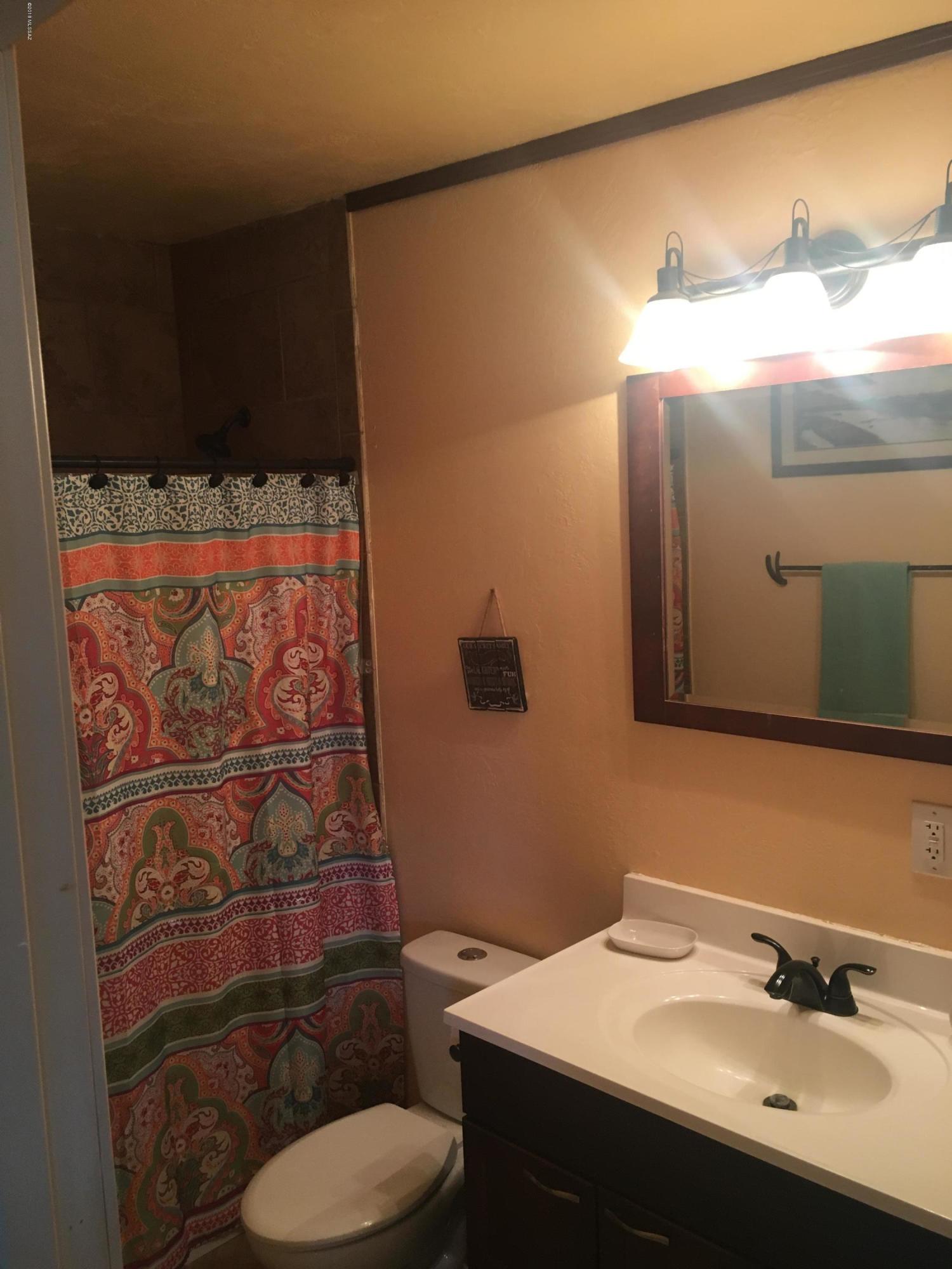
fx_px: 1063
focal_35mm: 29
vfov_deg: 61.7
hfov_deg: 48.2
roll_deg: +2.1
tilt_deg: -7.4
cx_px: 476
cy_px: 634
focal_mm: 4.15
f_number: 2.2
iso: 100
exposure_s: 1/30
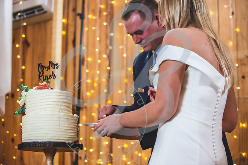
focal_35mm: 89
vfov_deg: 15.3
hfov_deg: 22.8
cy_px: 82
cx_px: 130
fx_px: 615
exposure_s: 1/200
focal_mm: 82
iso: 1000
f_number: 2.8
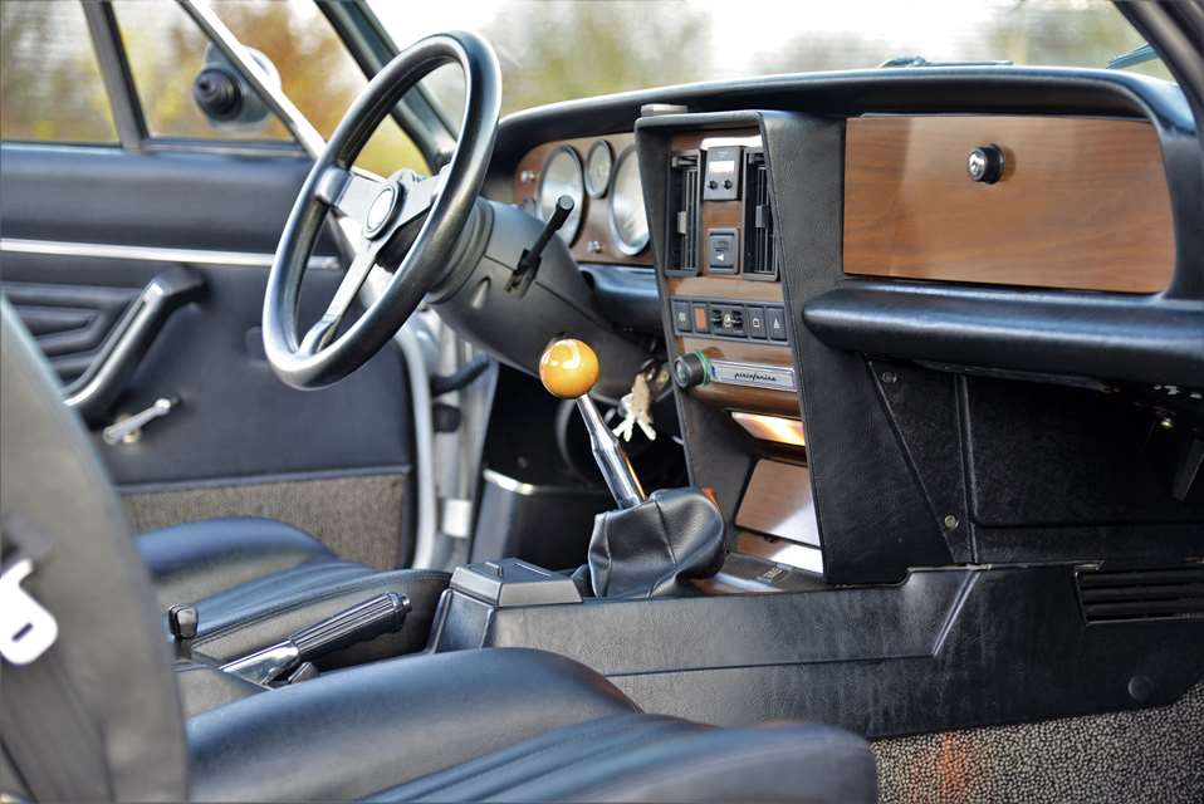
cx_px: 602
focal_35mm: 70
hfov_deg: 28.8
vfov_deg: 19.5
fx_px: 2342
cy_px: 402
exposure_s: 1/60
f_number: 4
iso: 450
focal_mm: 70
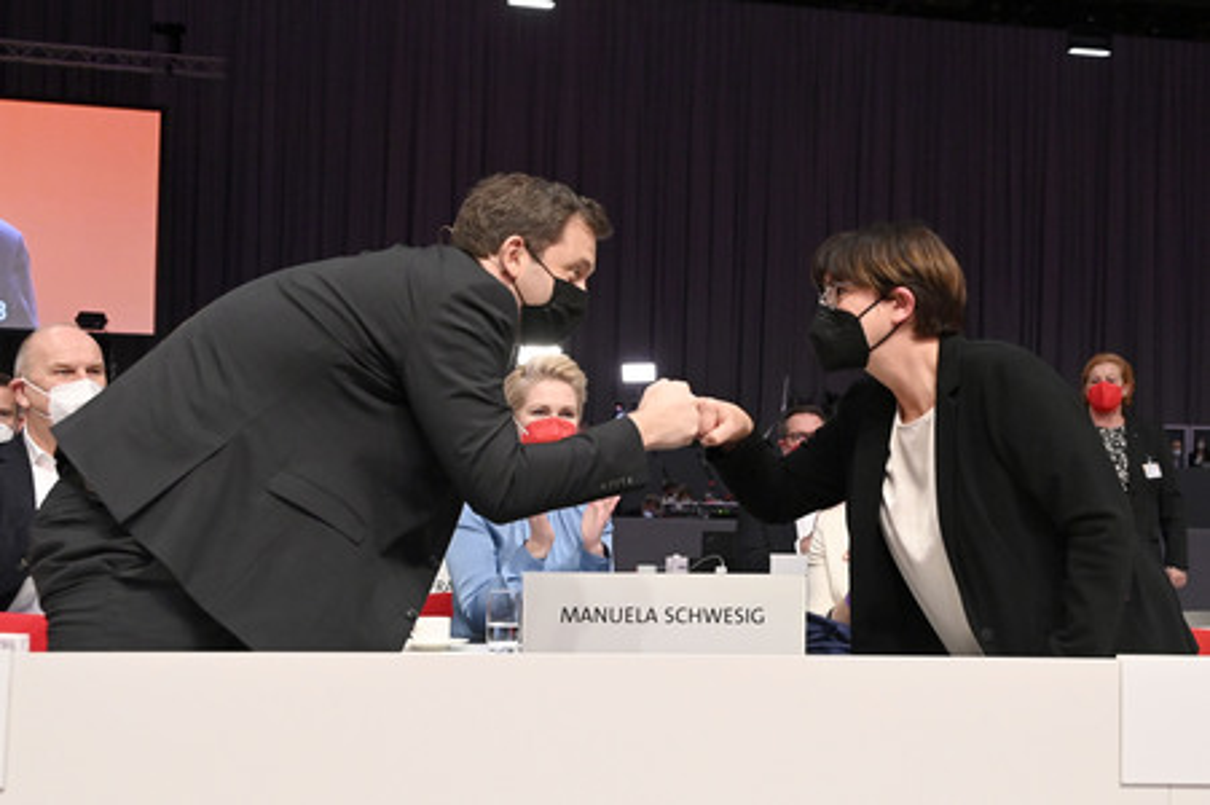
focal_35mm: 44
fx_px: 1478
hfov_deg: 44.5
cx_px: 605
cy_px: 402
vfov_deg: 30.5
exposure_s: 1/320
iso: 5000
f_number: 5.6
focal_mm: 44
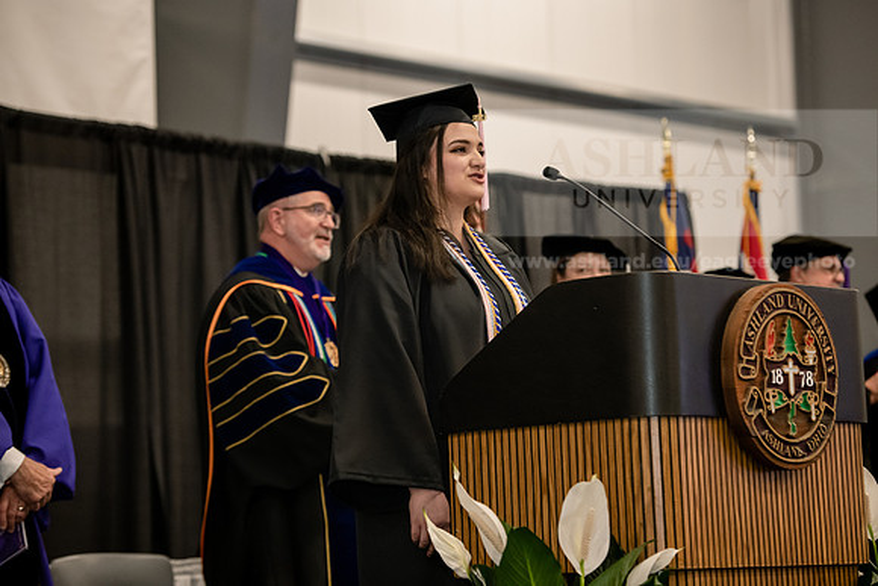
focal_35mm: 112
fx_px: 2732
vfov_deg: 12.2
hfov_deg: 18.3
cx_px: 439
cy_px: 293
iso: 2500
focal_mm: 112
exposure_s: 1/200
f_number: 4
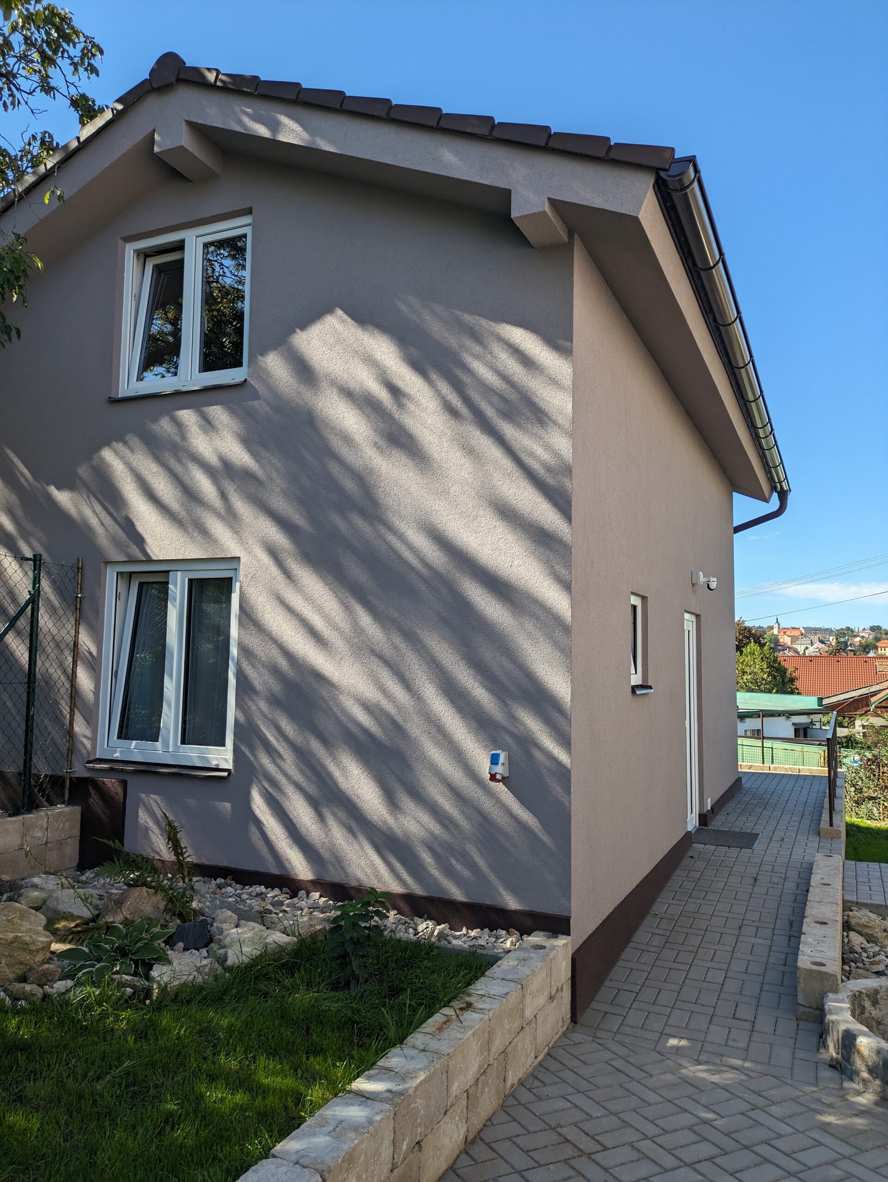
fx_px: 855
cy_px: 591
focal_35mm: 25
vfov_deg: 69.4
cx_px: 444
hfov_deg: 54.9
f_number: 1.89
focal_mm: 5.43
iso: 46
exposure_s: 1/1269
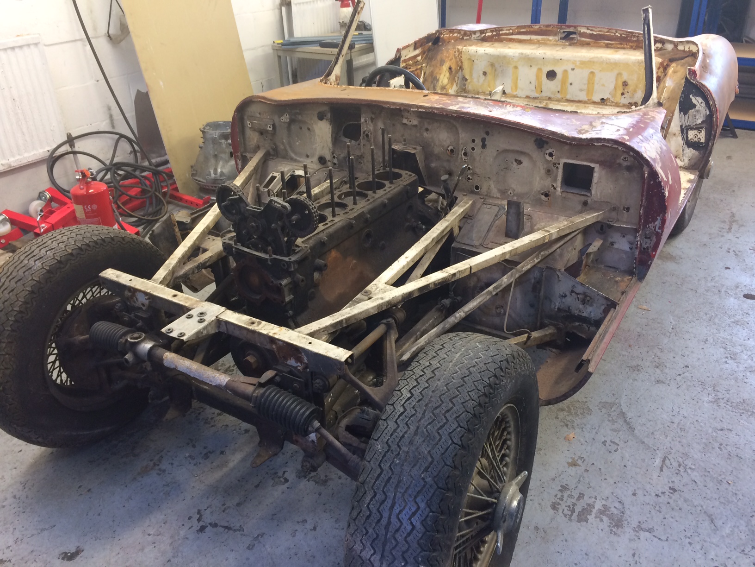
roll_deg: +2.3
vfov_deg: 48.2
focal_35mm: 29
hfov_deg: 61.7
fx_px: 633
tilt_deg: -30.9
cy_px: 284
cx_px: 378
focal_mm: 4.15
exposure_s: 1/33
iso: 100
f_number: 2.2
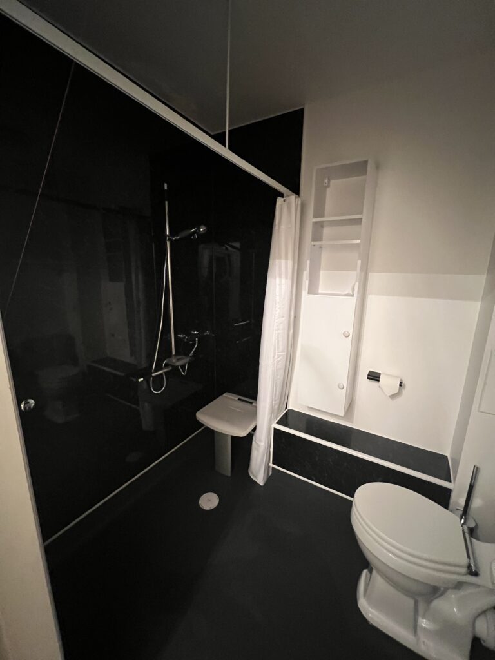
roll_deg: -0.2
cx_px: 248
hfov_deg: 89.9
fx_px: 248
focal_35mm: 13
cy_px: 330
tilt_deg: -13.0
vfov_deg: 106.2
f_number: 1.8
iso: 800
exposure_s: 1/33
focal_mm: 1.57
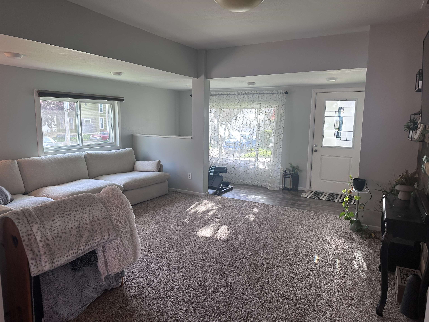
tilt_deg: -7.7
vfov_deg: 56.8
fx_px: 297
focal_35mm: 24
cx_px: 214
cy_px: 161
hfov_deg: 71.6
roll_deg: -1.1
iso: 125
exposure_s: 1/120
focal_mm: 6.86
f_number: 1.78
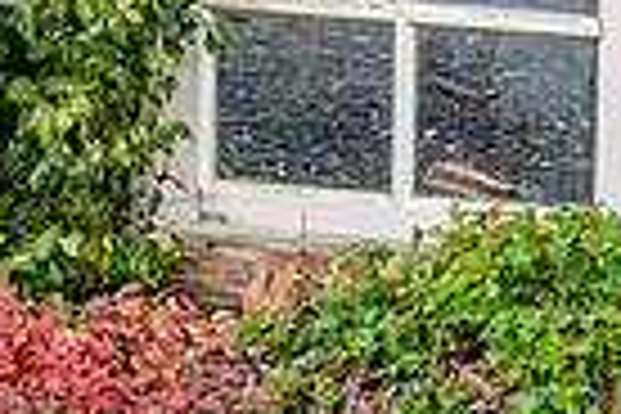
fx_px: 1949
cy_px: -376
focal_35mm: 113
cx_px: 1130
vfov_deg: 11.1
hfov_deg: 15.5
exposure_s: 1/125
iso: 200
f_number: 5.6
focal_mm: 26
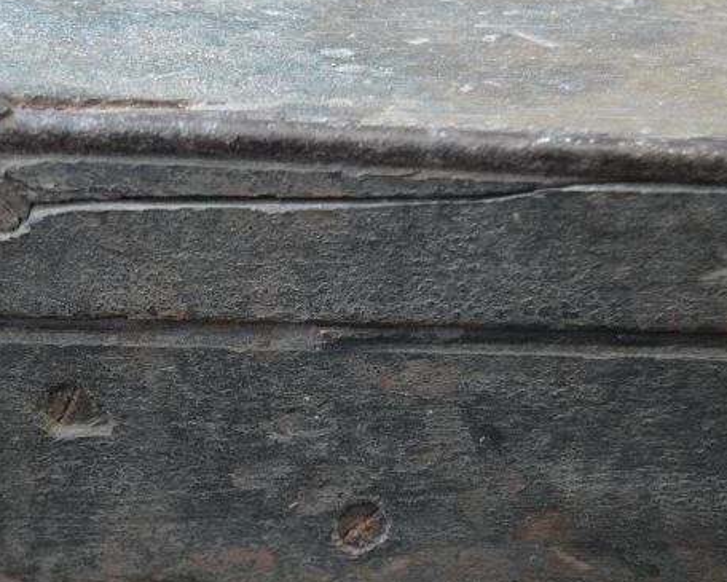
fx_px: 1700
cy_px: 378
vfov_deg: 19.4
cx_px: 177
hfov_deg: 23.9
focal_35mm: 79
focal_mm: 32
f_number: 4.5
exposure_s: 1/40
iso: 3200
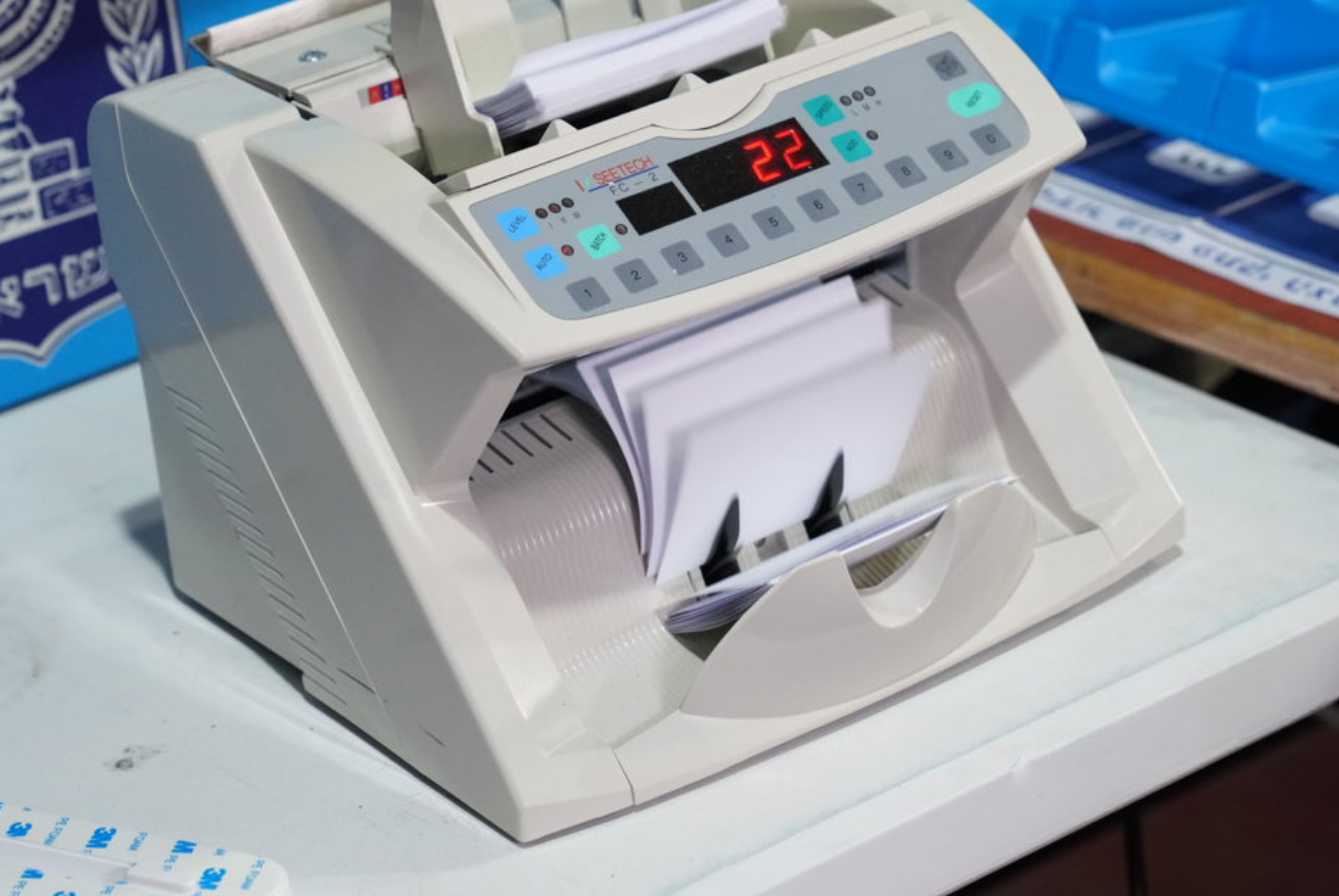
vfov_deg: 13.0
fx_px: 3909
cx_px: 537
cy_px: 260
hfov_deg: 19.4
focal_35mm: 105
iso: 2500
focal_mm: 70
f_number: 5
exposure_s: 1/125
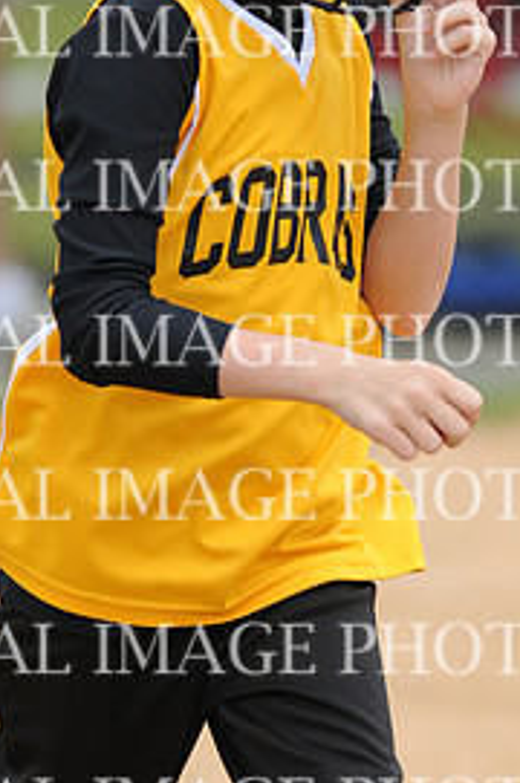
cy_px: 110
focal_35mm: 963
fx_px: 20917
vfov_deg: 2.1
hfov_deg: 1.4
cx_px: 319
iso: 640
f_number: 4.5
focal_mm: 300
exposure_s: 1/3200
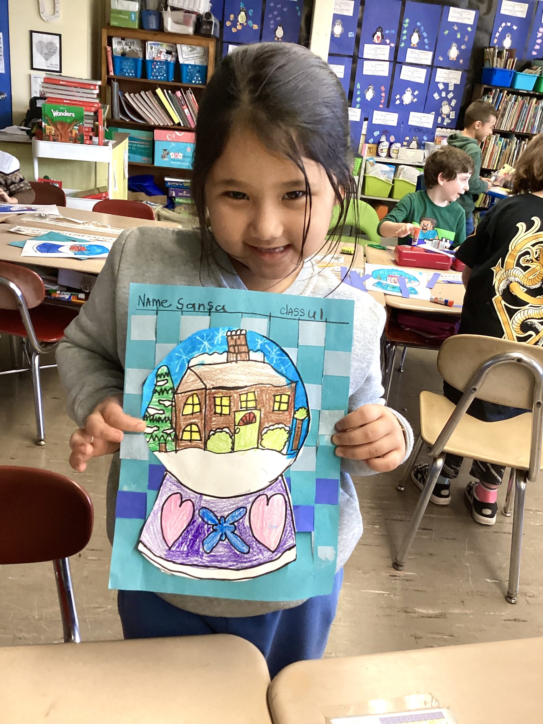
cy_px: 362
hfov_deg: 45.4
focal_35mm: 31
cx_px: 272
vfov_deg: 58.4
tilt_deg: -23.3
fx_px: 648
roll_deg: -6.0
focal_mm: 3.3
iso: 160
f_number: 2.4
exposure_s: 1/60
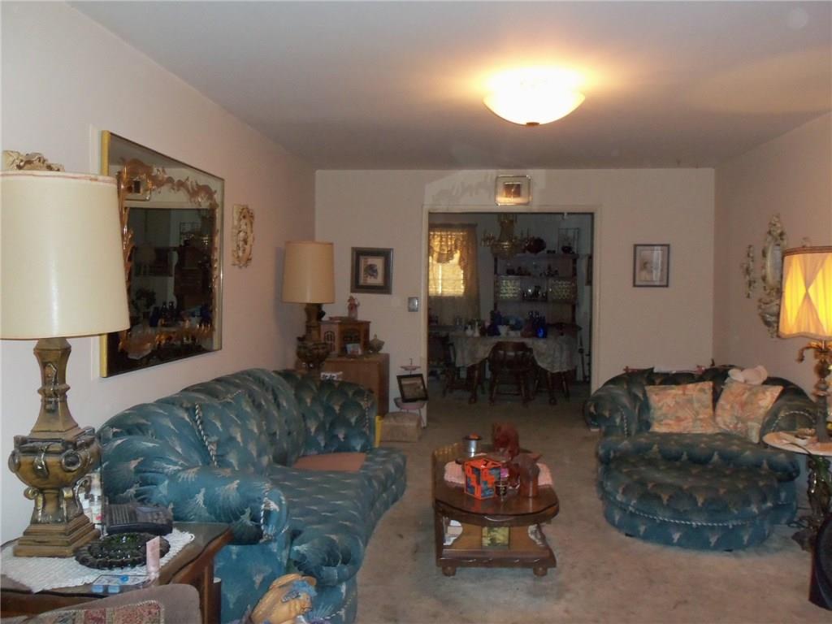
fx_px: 673
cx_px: 416
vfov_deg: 49.7
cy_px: 312
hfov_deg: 63.4
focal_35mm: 28
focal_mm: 5.1
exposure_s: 1/60
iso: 320
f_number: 3.3
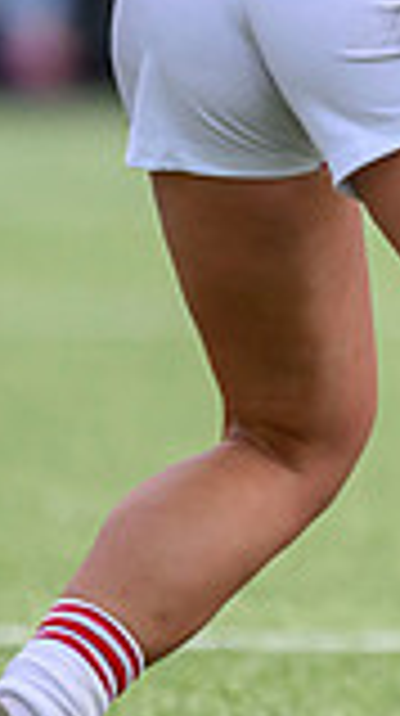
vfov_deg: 0.7
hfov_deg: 0.4
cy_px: -319
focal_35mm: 3030
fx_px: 57347
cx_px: 1012
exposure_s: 1/2500
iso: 500
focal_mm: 560
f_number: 4
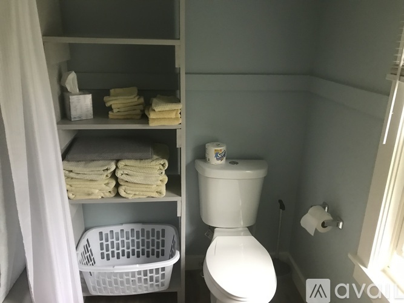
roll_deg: -2.0
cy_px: 152
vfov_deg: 49.7
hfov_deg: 63.5
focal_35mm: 28
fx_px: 327
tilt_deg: -19.1
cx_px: 202
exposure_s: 1/9
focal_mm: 3.99
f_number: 1.8
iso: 100
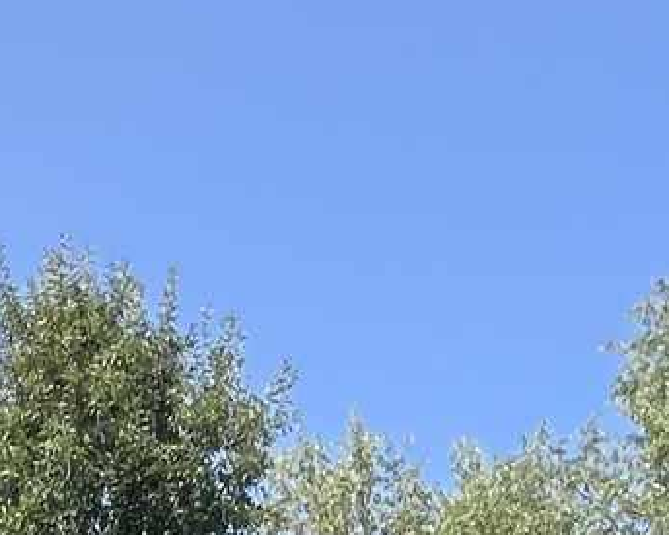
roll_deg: +0.2
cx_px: -128
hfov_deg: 21.0
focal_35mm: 85
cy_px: 1599
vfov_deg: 11.2
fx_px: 1683
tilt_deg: +0.7
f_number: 1.8
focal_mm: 1.57
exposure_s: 1/576
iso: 32
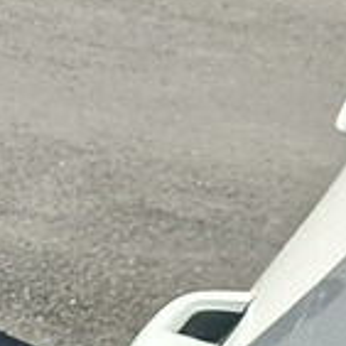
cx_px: -1399
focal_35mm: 208
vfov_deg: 8.4
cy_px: 191
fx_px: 2352
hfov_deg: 5.8
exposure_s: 1/2488
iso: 50
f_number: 1.8
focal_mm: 5.54
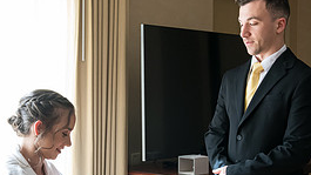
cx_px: 116
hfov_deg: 27.1
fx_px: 643
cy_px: 127
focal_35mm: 78
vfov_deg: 15.4
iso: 2000
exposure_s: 1/320
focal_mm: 34
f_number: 4
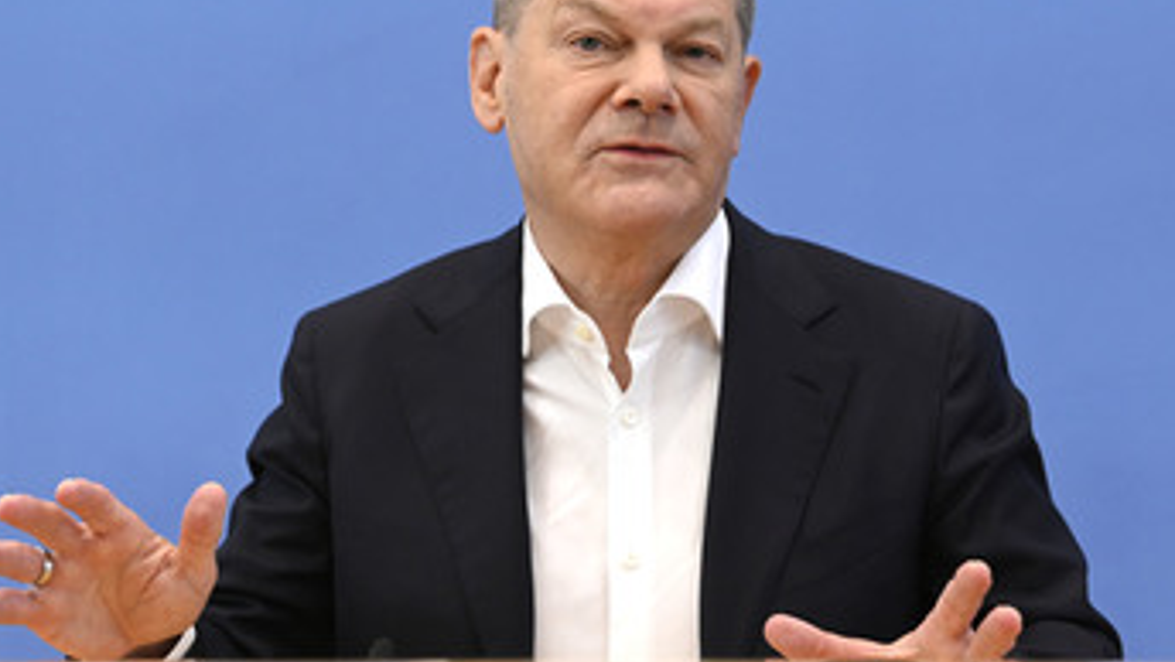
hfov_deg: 18.1
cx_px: 579
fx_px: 3679
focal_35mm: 118
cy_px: 328
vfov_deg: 10.3
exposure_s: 1/1000
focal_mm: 86
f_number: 5
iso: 3200
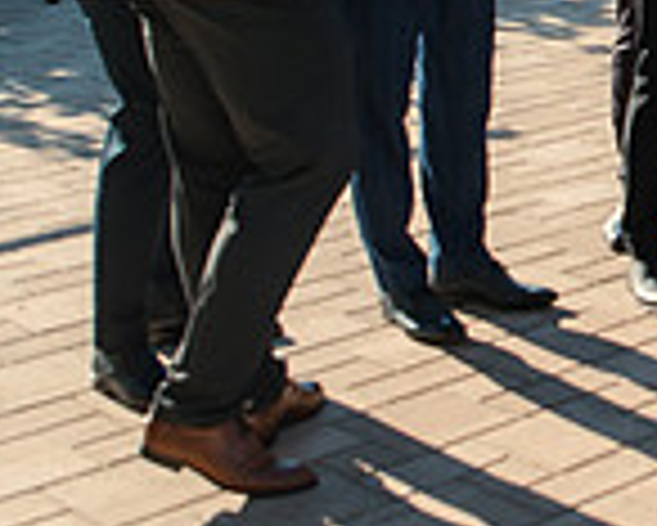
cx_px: 966
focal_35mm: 98
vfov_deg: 15.1
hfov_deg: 17.7
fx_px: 1907
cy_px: -131
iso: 100
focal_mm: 24
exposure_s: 1/250
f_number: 3.5
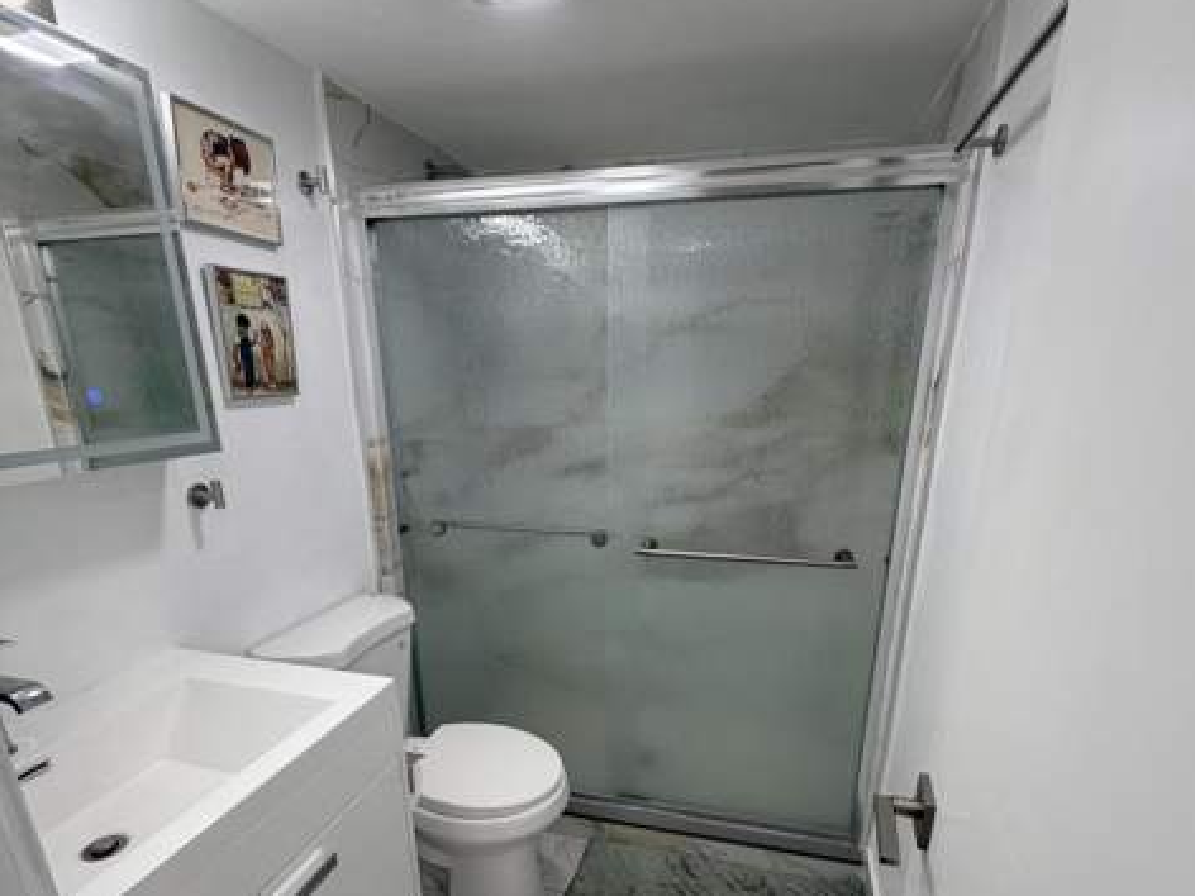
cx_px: 605
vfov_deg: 67.0
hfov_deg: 84.7
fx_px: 656
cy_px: 590
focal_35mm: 19
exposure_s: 1/120
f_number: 2.2
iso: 100
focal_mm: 2.22
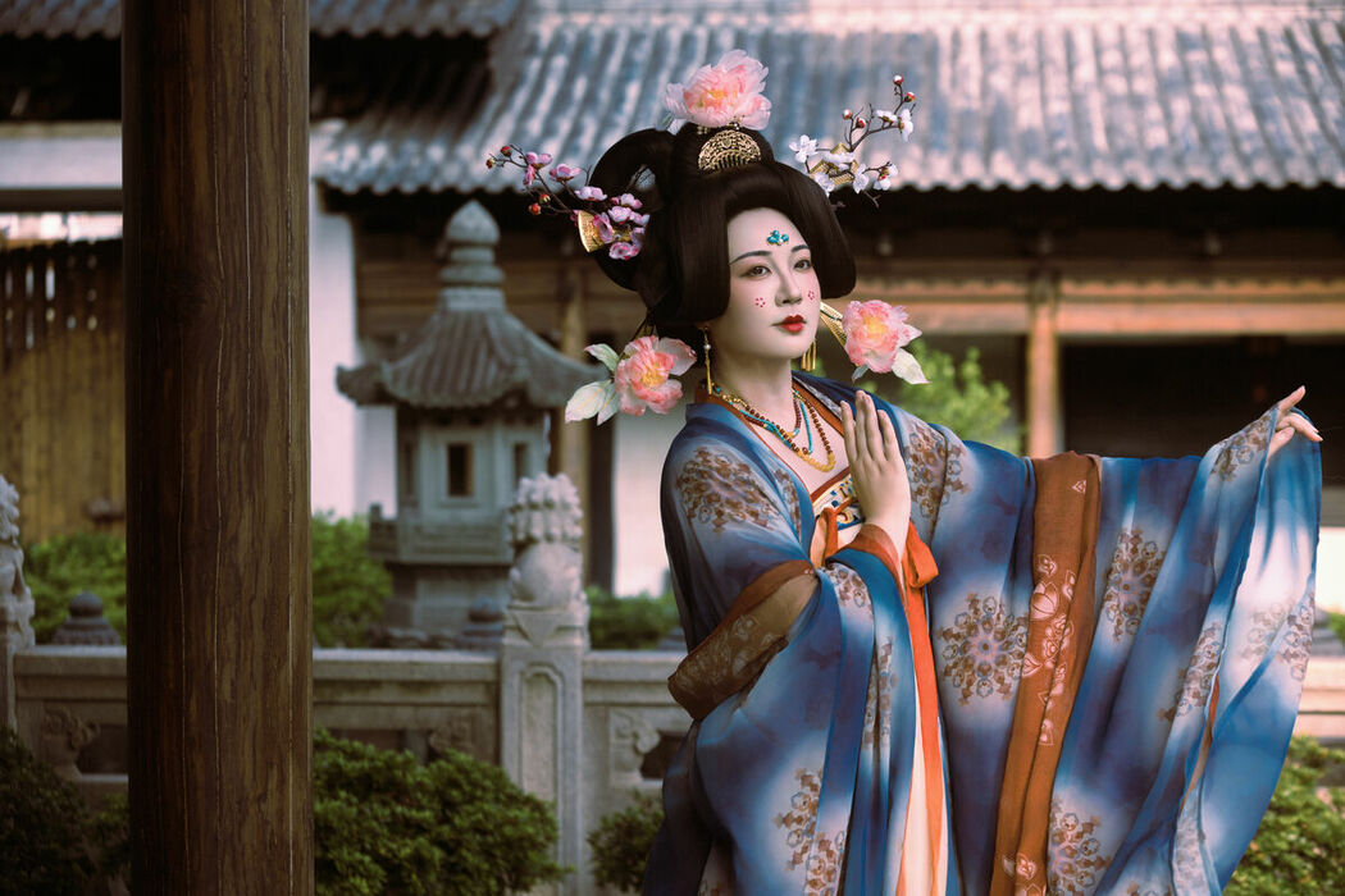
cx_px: 672
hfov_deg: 28.8
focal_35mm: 70
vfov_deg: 19.5
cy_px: 448
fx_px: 2615
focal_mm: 70
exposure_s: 1/500
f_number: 4
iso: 100
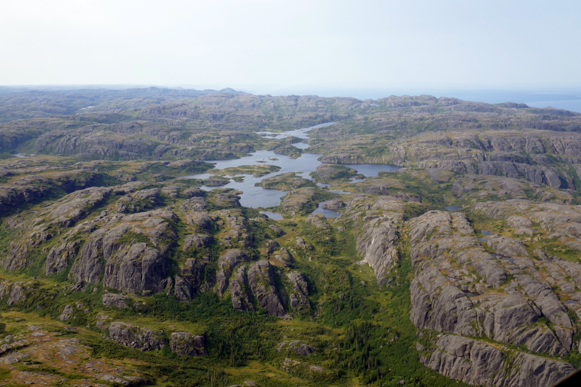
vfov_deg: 27.0
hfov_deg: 39.6
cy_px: 194
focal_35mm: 50
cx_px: 290
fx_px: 807
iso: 125
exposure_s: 1/500
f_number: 4.1
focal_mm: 18.2
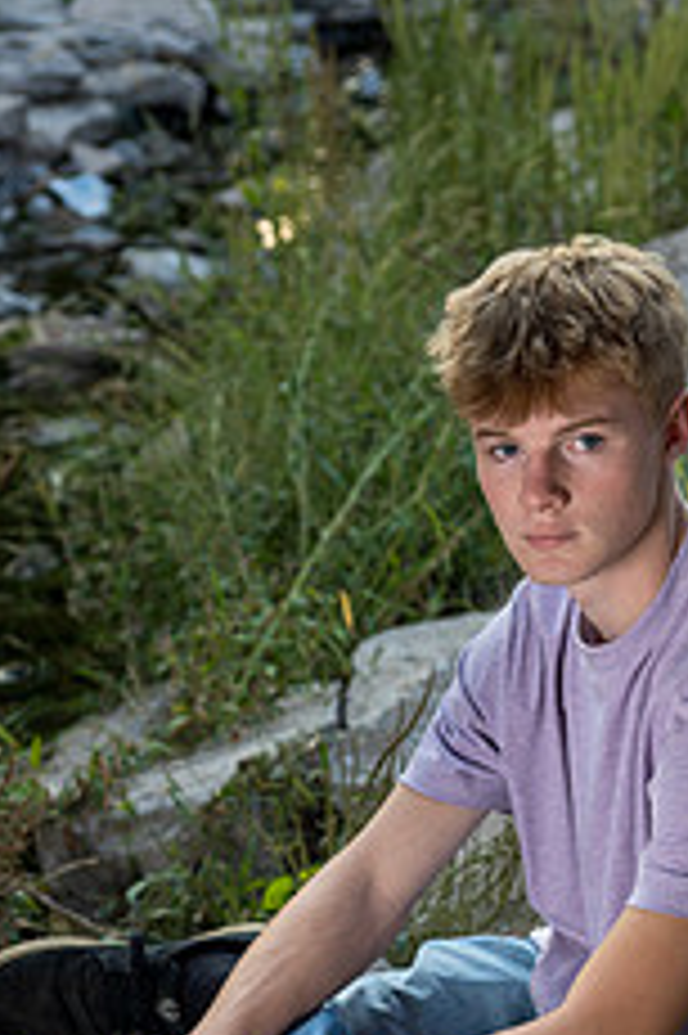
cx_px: 414
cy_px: 963
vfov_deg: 22.5
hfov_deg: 15.5
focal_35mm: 88
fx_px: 2526
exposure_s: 1/160
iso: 125
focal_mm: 45
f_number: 3.5
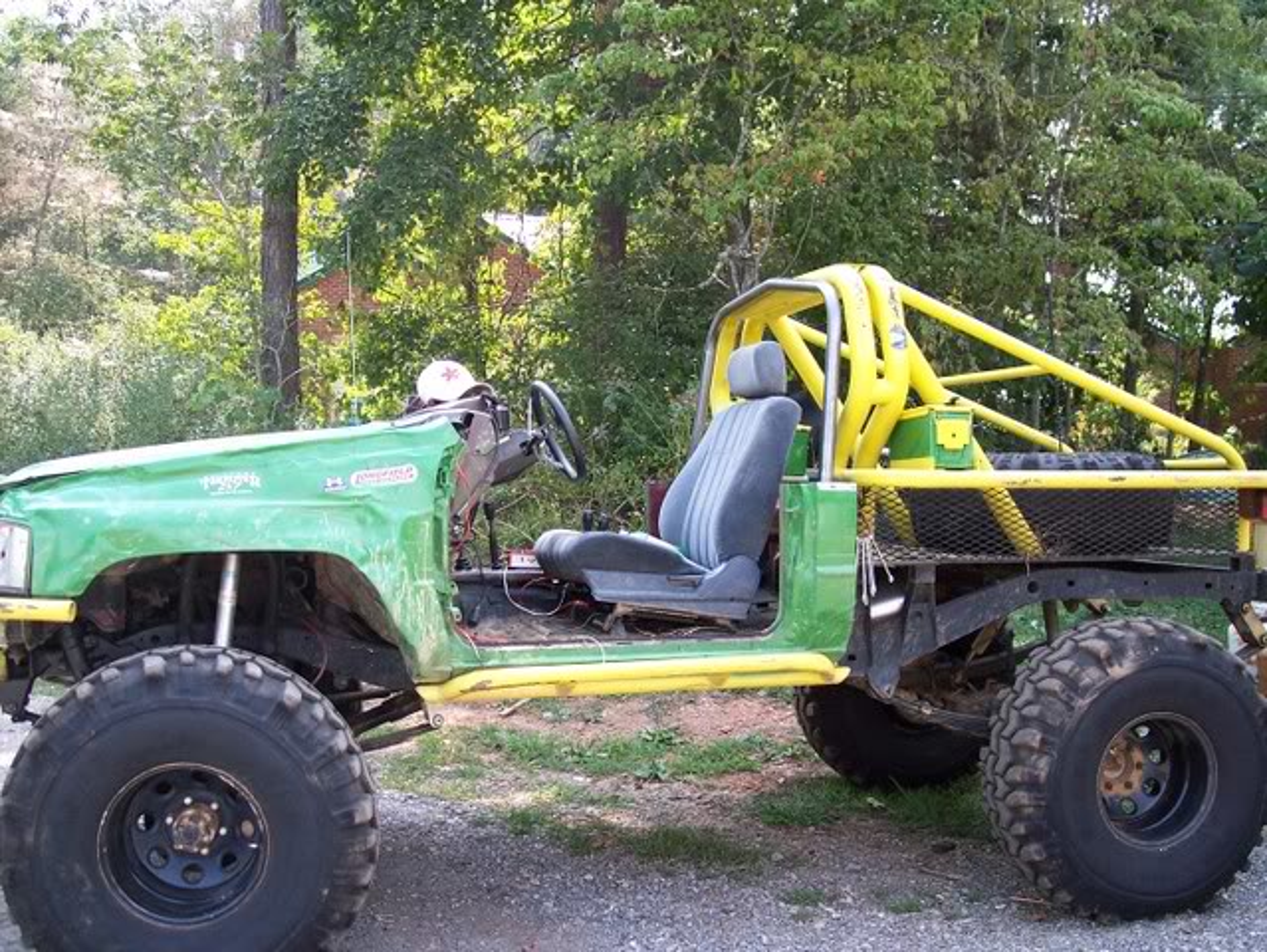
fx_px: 1428
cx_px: 634
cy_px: 476
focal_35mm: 39
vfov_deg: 36.9
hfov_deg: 47.8
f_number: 3.4
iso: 100
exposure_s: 1/125
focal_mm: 8
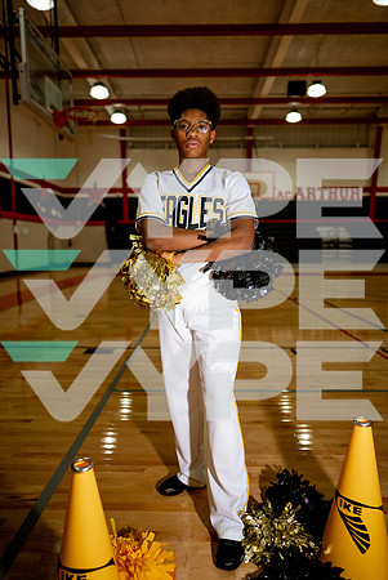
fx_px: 387
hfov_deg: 53.2
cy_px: 290
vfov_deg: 73.7
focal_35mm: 24
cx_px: 194
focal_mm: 24
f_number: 1.4
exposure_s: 1/400
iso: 160
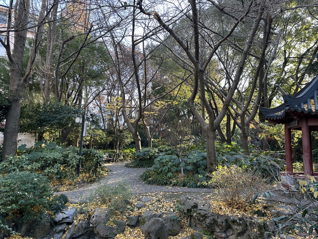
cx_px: 159
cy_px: 120
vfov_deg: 56.8
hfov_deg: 71.6
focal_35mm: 24
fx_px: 220
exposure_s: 1/188
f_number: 1.78
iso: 80
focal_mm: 6.86
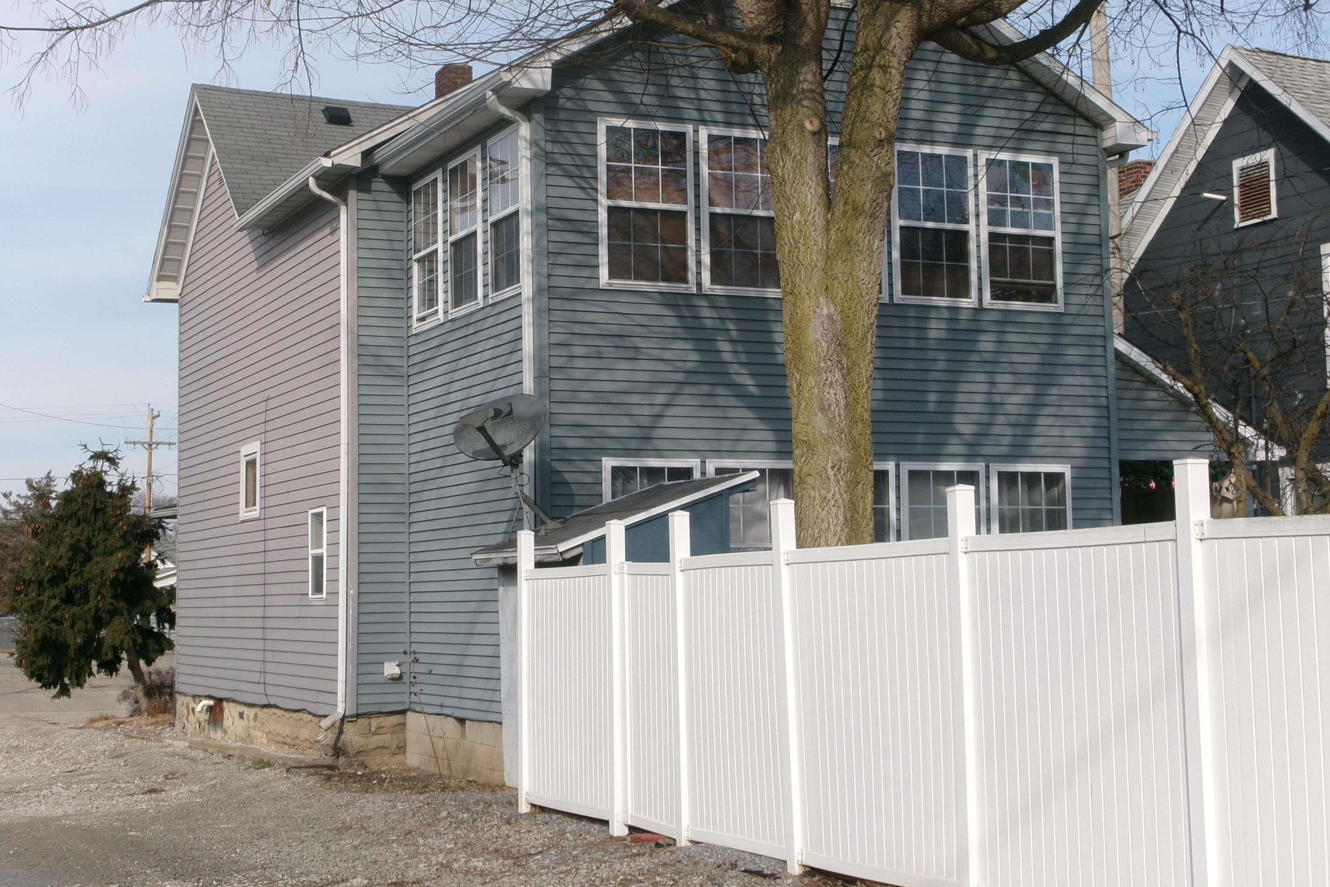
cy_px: 373
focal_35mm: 60
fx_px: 2217
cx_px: 629
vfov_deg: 22.6
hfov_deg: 33.4
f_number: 13.1
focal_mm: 9.5
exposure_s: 1/100
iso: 100
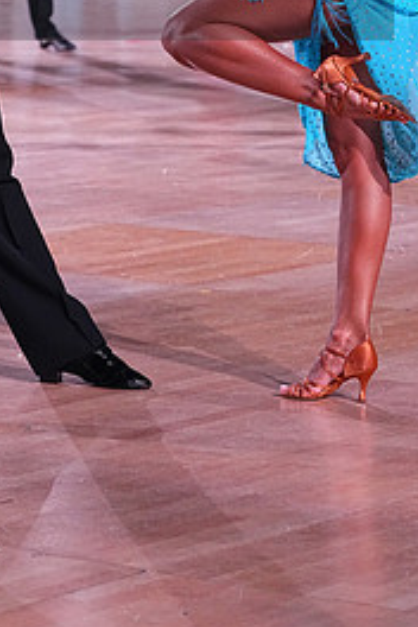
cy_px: -38
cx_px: 68
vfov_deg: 10.1
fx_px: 3518
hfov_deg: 6.8
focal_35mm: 202
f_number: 5
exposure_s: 1/320
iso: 5000
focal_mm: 92
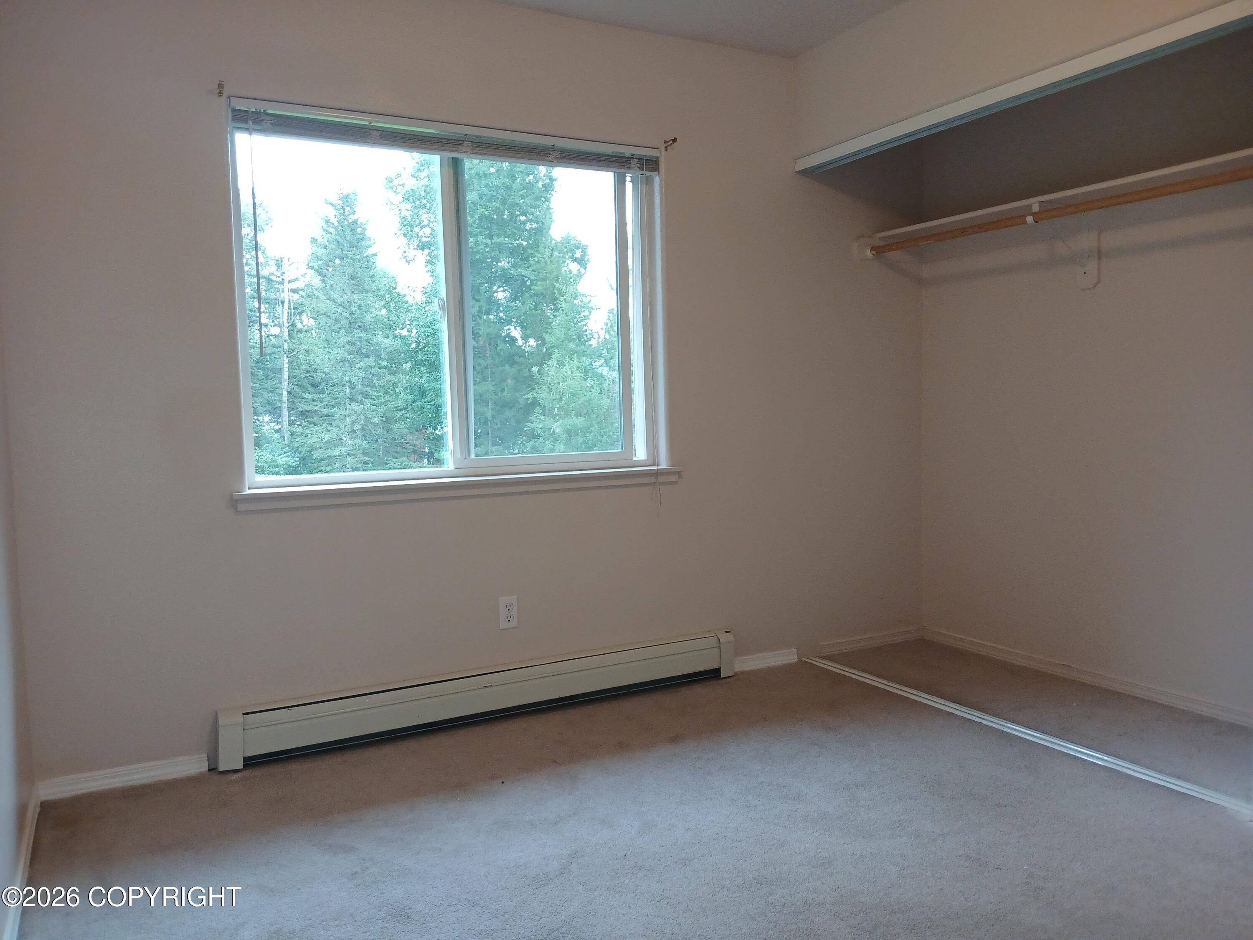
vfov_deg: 53.1
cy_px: 470
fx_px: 941
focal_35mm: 26
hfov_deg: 67.3
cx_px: 626
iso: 200
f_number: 1.8
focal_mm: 3.98
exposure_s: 1/60
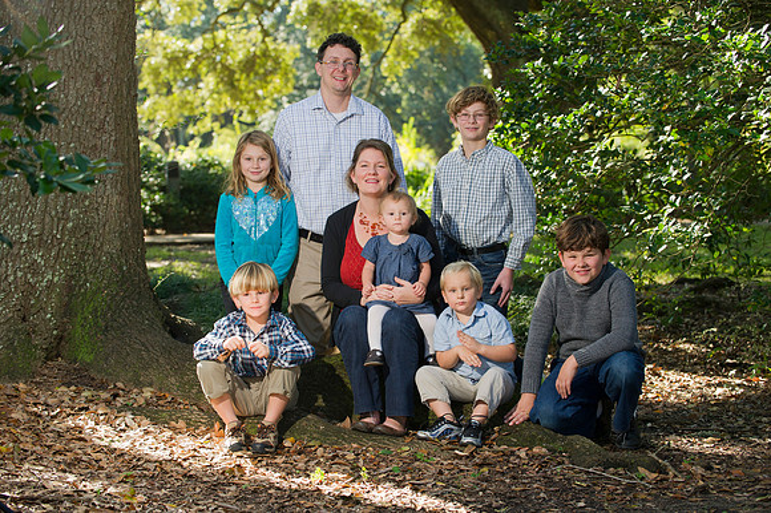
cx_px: 386
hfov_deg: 23.7
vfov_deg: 15.9
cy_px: 256
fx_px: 1841
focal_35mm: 86
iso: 320
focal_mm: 86
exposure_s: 1/160
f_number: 4
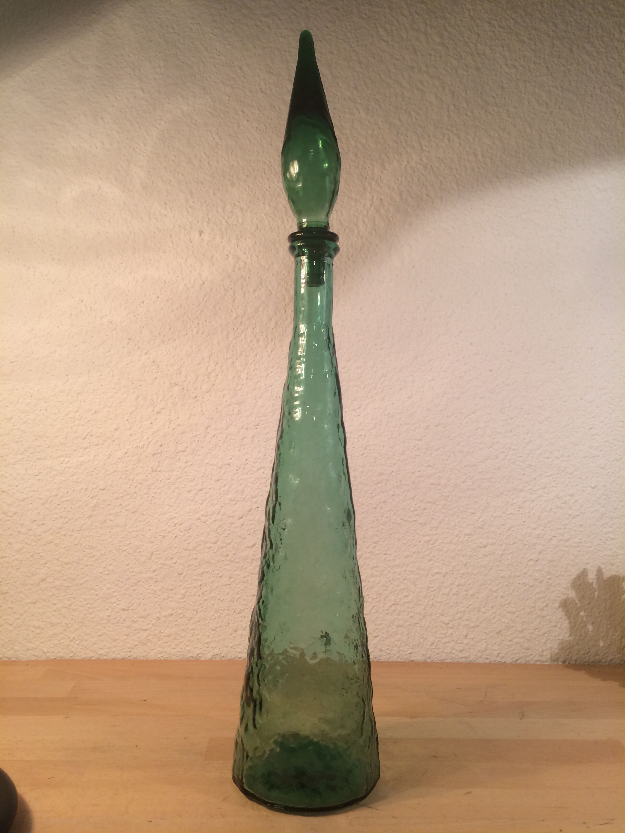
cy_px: 416
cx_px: 312
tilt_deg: -0.8
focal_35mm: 29
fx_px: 698
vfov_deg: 61.7
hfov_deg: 48.2
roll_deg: +0.2
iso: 40
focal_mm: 4.15
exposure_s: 1/33
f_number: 2.2
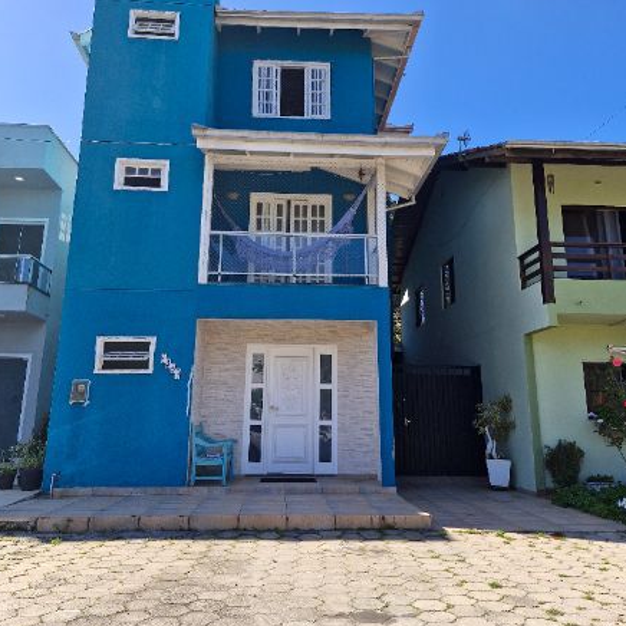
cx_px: 316
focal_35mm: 28
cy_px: 268
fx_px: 573
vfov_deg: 57.1
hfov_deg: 57.3
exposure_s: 1/894
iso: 50
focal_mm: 5.54
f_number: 1.8
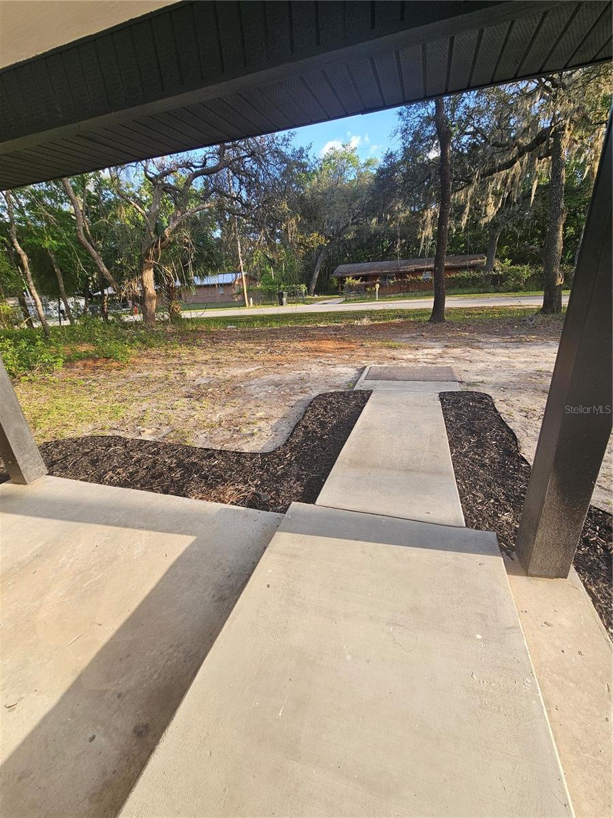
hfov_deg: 89.9
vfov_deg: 106.2
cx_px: 306
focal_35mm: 13
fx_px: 307
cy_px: 409
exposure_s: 1/343
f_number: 2.2
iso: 50
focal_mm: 2.2
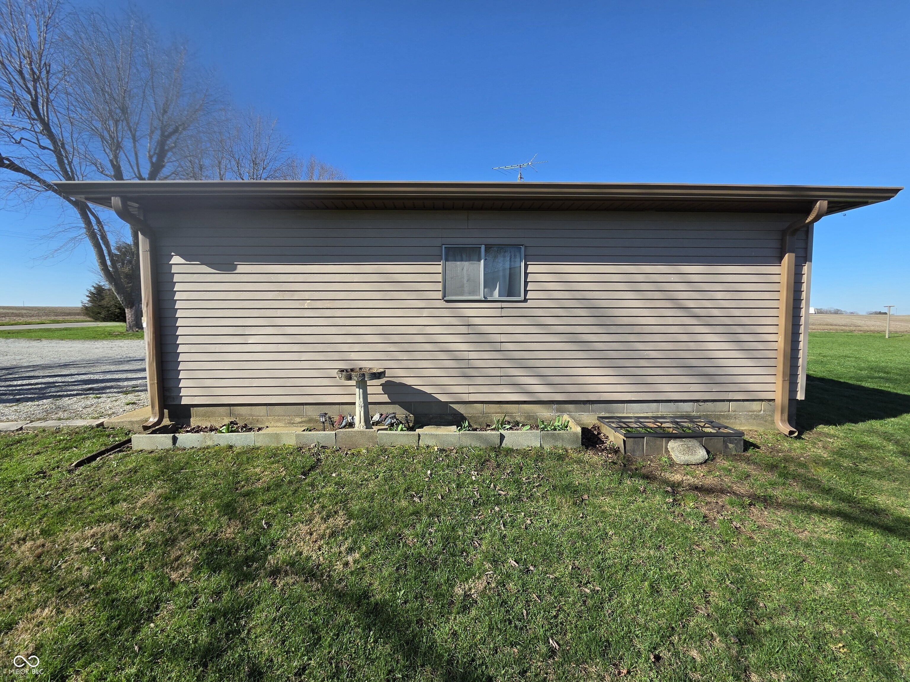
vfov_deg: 89.9
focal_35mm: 13
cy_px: 341
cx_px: 455
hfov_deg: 106.2
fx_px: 342
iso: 64
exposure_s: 1/2000
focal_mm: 2.2
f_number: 2.2
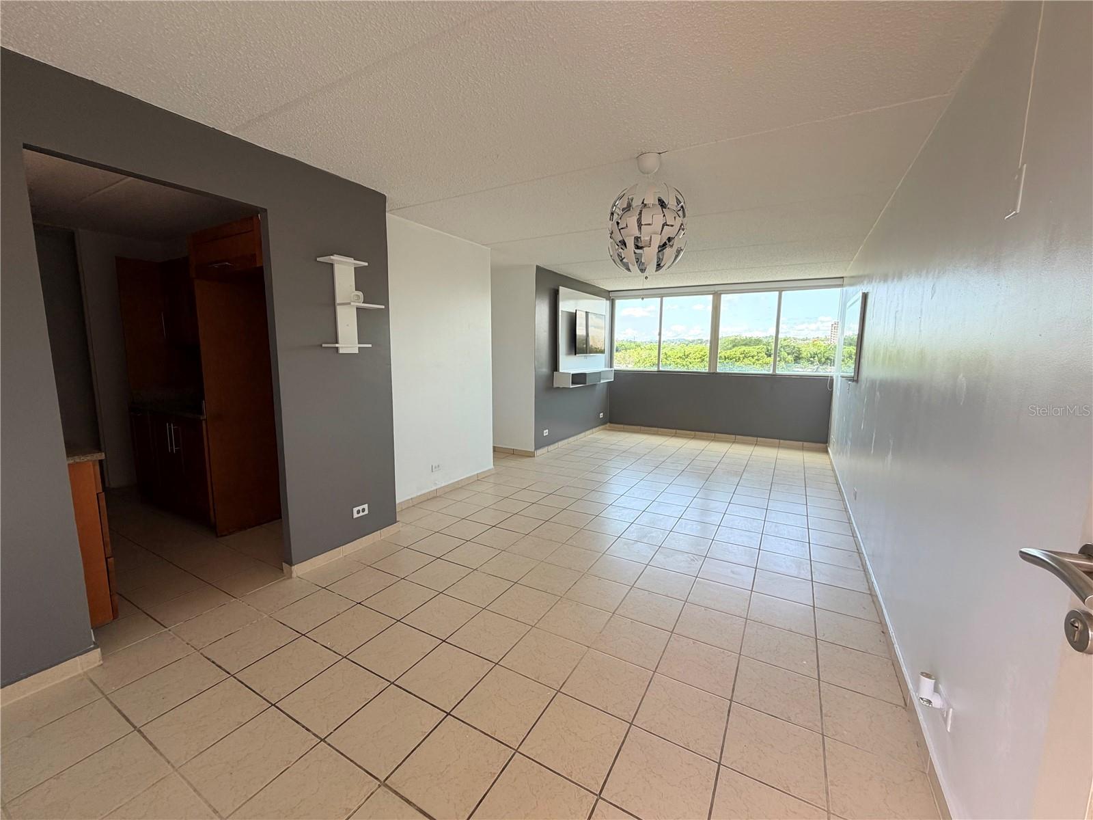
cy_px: 410
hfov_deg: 102.1
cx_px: 546
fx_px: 442
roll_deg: +0.5
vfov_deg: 85.7
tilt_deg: -7.5
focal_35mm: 14
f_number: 2.2
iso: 64
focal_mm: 2.22
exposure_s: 1/121
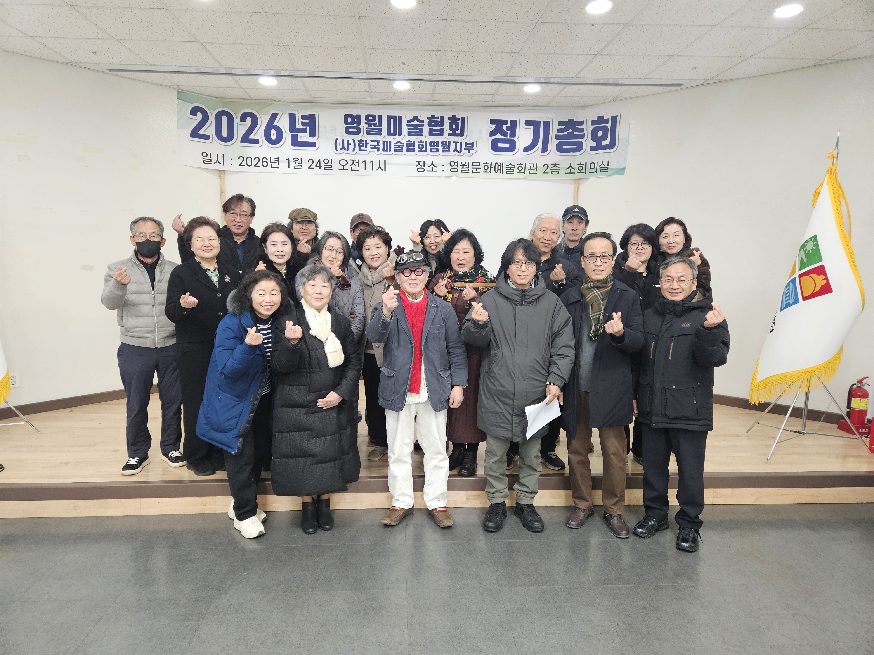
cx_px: 437
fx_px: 581
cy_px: 328
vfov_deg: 58.9
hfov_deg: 73.9
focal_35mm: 23
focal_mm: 5.4
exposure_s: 1/120
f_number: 1.8
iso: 500
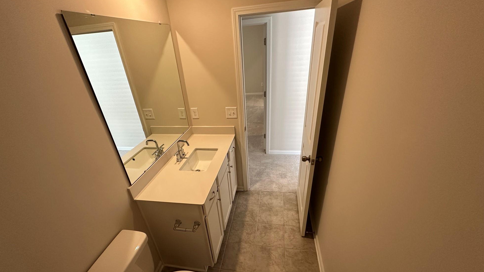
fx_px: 205
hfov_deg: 99.3
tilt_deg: -28.9
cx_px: 233
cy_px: 160
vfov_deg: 66.6
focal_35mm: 16
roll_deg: +4.8
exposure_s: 1/120
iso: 250
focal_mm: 2.22
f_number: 2.2
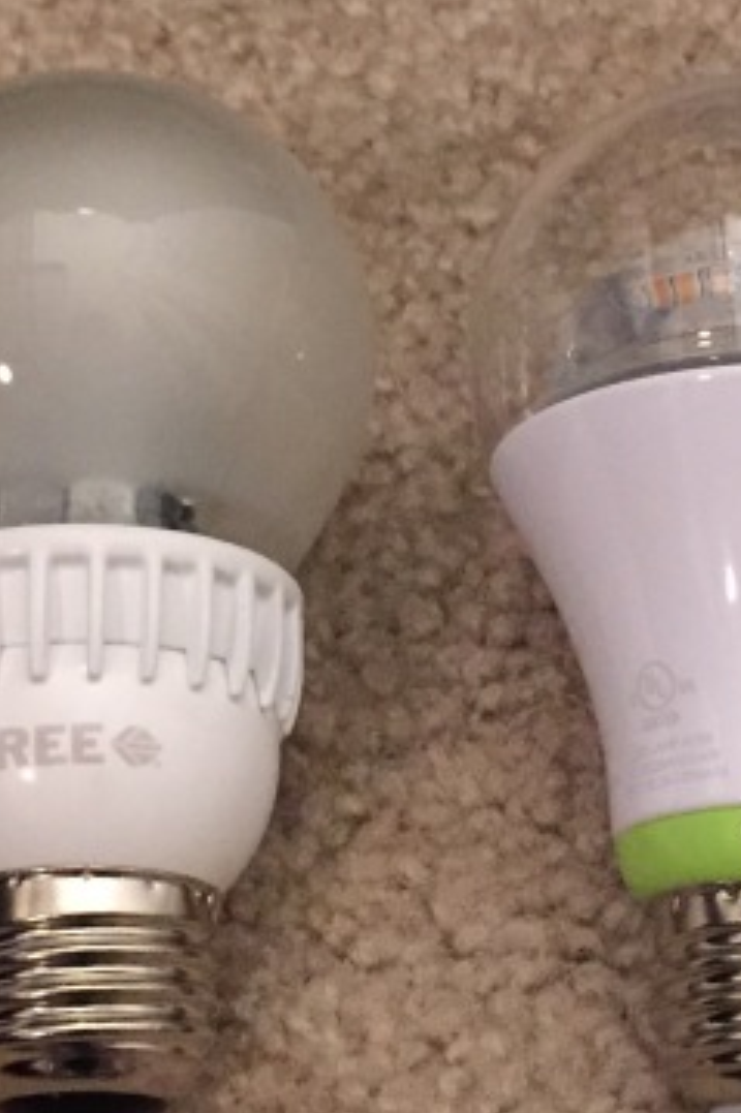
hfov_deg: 15.8
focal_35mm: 86
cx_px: 484
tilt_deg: -56.2
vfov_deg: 23.7
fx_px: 2658
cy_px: 521
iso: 320
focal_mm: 4.15
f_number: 2.2
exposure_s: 1/15
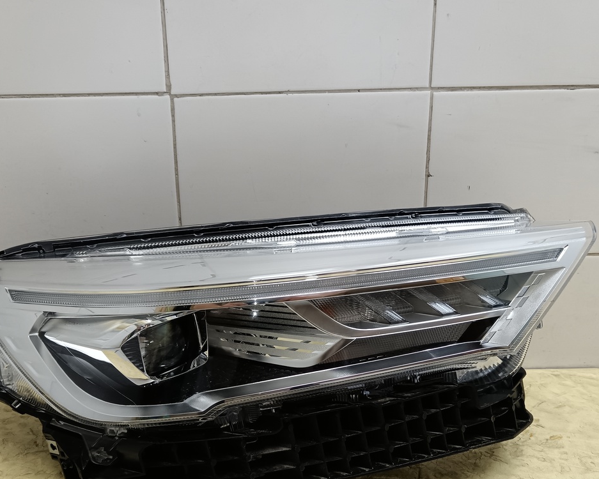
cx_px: 263
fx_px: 638
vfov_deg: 41.0
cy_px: 284
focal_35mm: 36
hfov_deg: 50.2
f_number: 1.9
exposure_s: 1/100
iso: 327
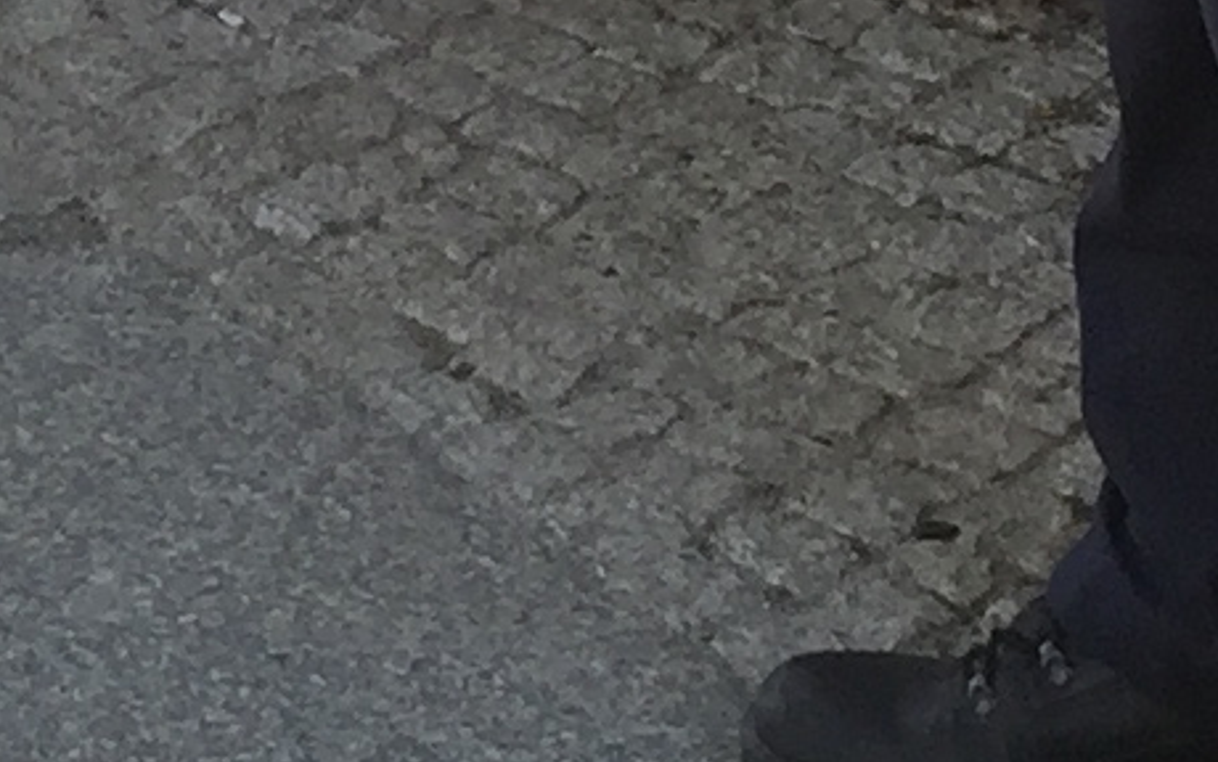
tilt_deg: -4.6
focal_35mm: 218
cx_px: 246
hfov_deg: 9.6
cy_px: -2212
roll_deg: -3.6
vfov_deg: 5.3
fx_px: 7240
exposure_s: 1/190
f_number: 2.2
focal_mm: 4.15
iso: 32
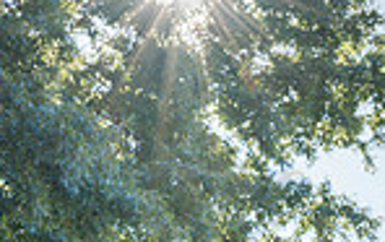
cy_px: 507
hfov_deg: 12.5
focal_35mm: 167
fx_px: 1755
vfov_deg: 7.5
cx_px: 216
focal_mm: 54
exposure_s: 1/250
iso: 800
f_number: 13
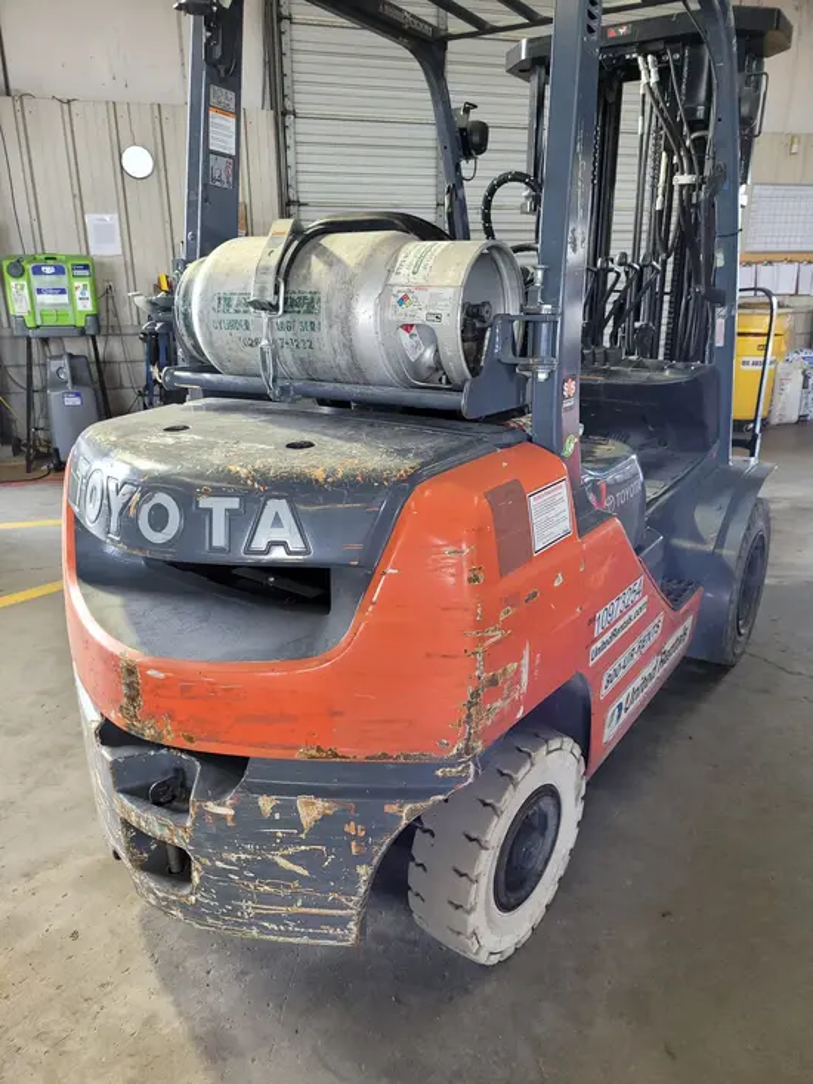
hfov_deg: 53.1
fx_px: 814
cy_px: 542
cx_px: 406
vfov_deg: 67.3
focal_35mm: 26
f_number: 1.8
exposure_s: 1/120
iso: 200
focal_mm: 5.4
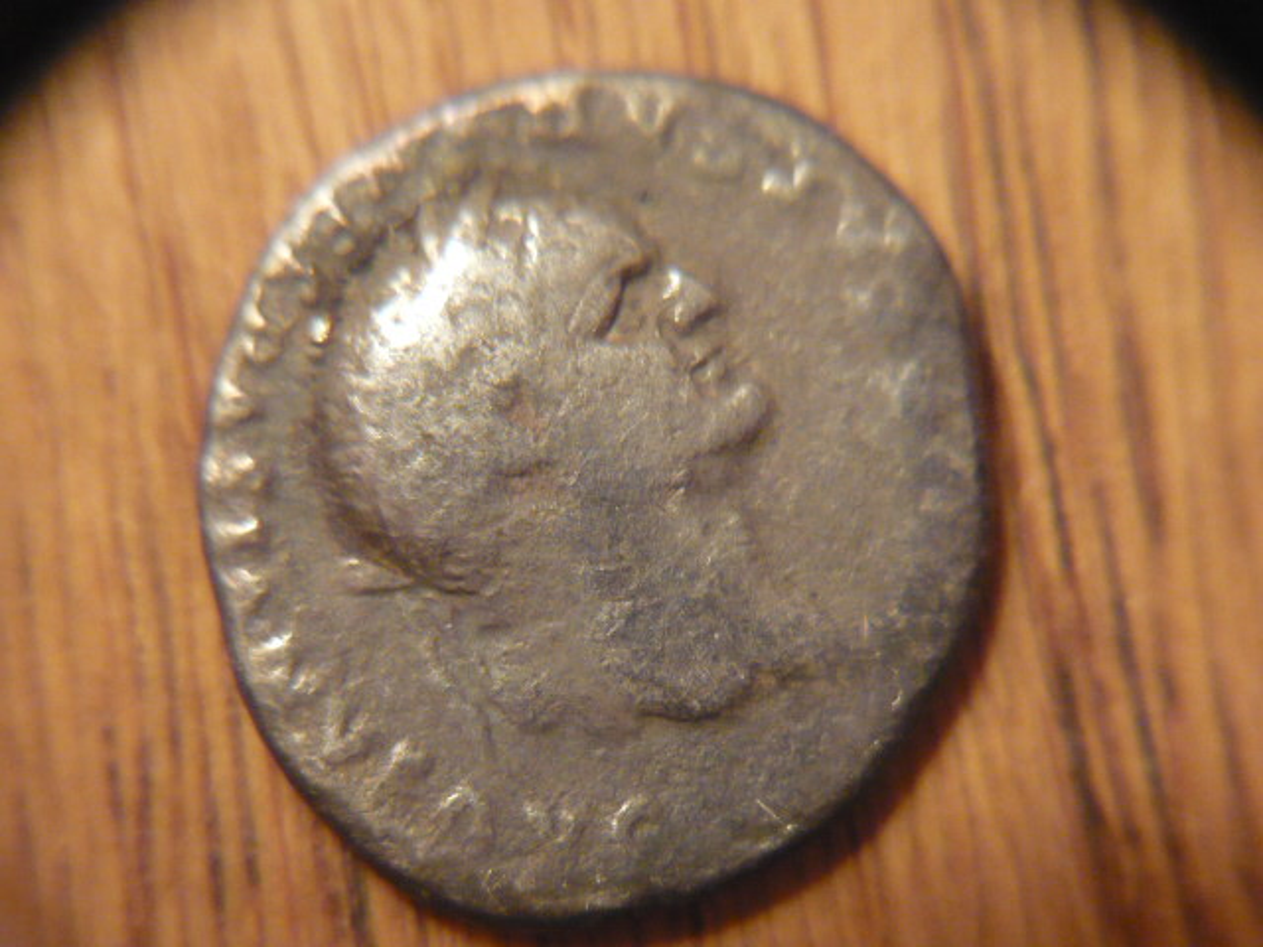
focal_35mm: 45
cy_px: 474
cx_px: 632
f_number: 2.8
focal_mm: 5.5
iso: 400
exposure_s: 1/25
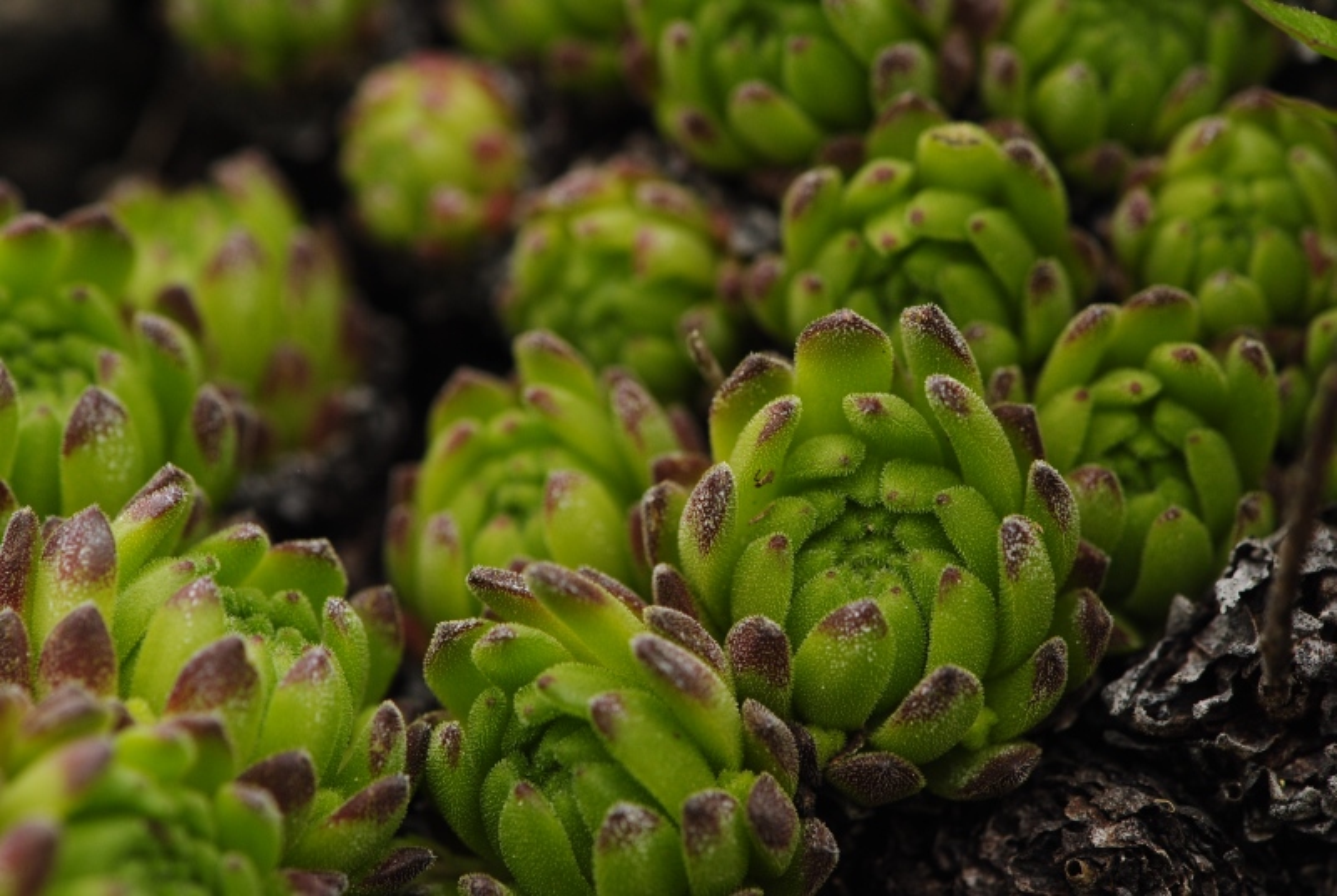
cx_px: 668
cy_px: 448
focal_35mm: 128
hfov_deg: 16.0
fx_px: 4742
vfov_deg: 10.8
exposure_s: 1/160
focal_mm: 85
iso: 200
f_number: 8
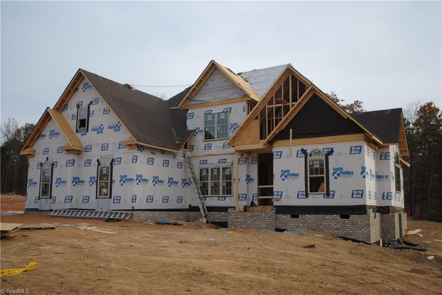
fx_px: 405
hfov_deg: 57.2
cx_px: 221
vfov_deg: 40.0
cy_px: 148
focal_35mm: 33
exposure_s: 1/800
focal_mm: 22
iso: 100
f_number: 4
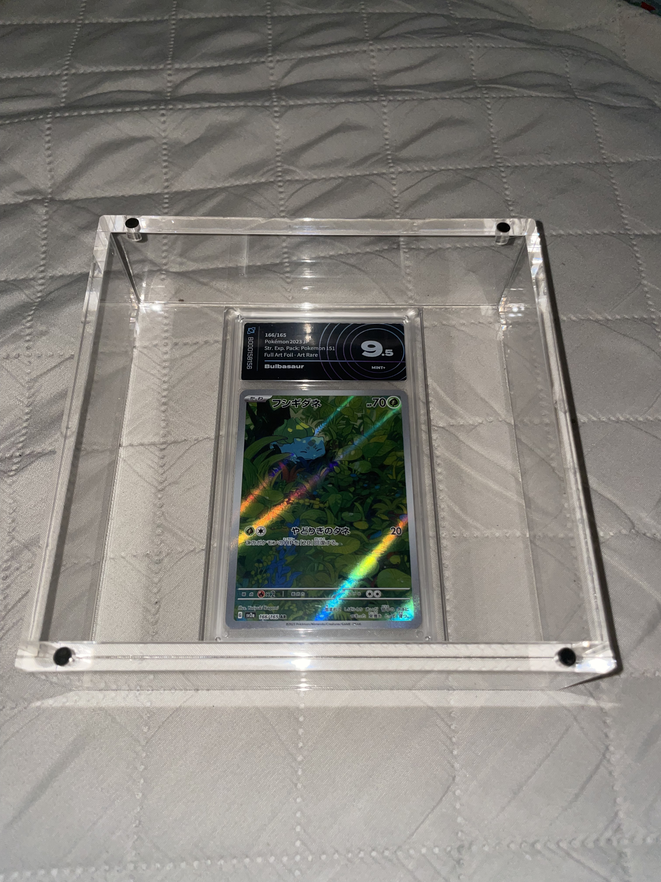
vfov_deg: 67.3
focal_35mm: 26
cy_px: 441
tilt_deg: -62.6
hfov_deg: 53.1
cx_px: 330
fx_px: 662
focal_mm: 4.2
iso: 32
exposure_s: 1/74
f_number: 1.6
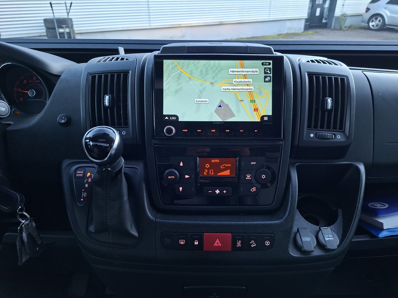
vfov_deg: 58.9
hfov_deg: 73.9
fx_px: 264
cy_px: 149
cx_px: 199
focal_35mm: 23
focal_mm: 5.54
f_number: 1.8
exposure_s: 1/100
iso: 320
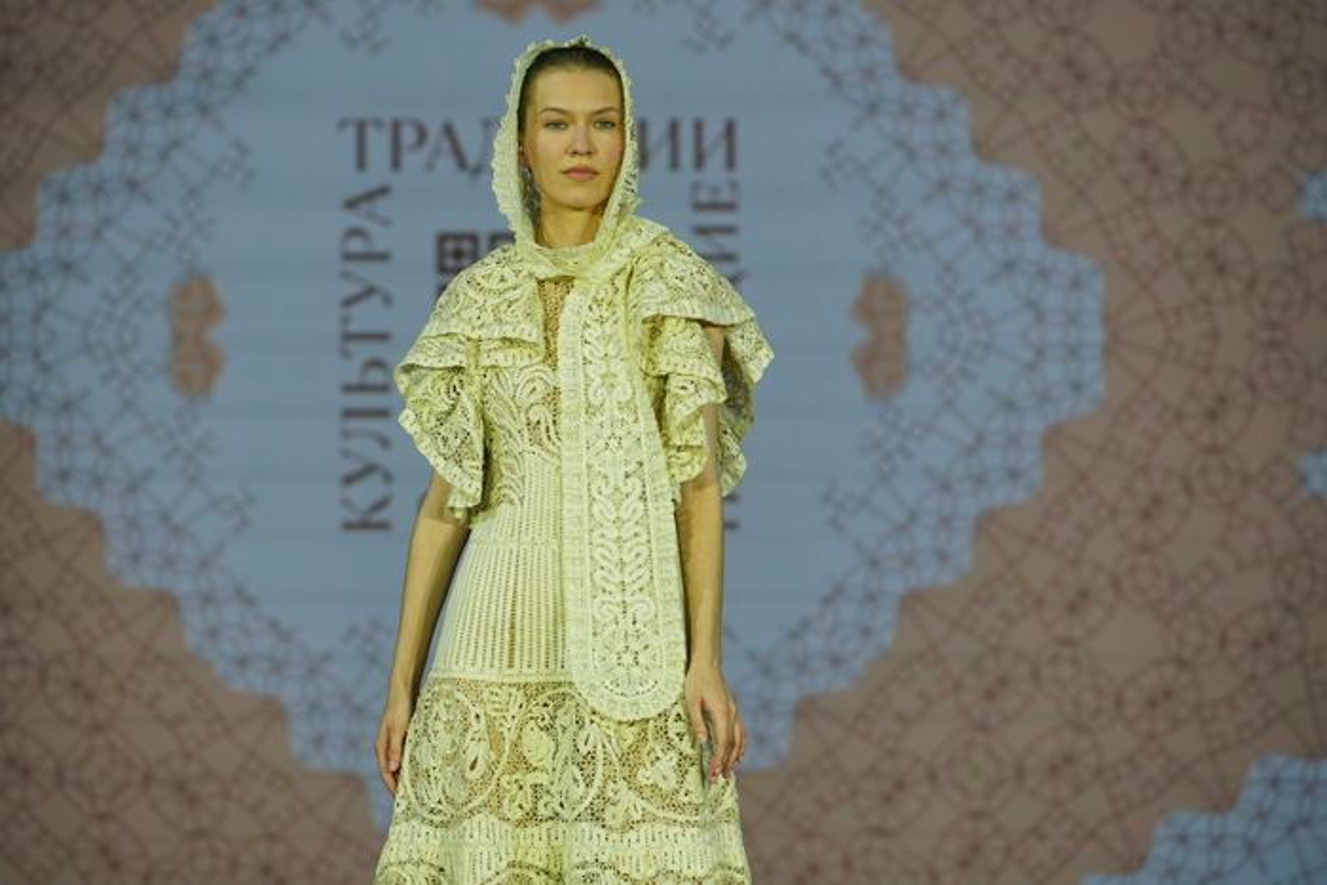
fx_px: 7372
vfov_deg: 6.9
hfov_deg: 10.3
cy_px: 442
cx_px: 664
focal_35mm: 200
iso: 400
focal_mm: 200
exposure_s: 1/800
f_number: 5
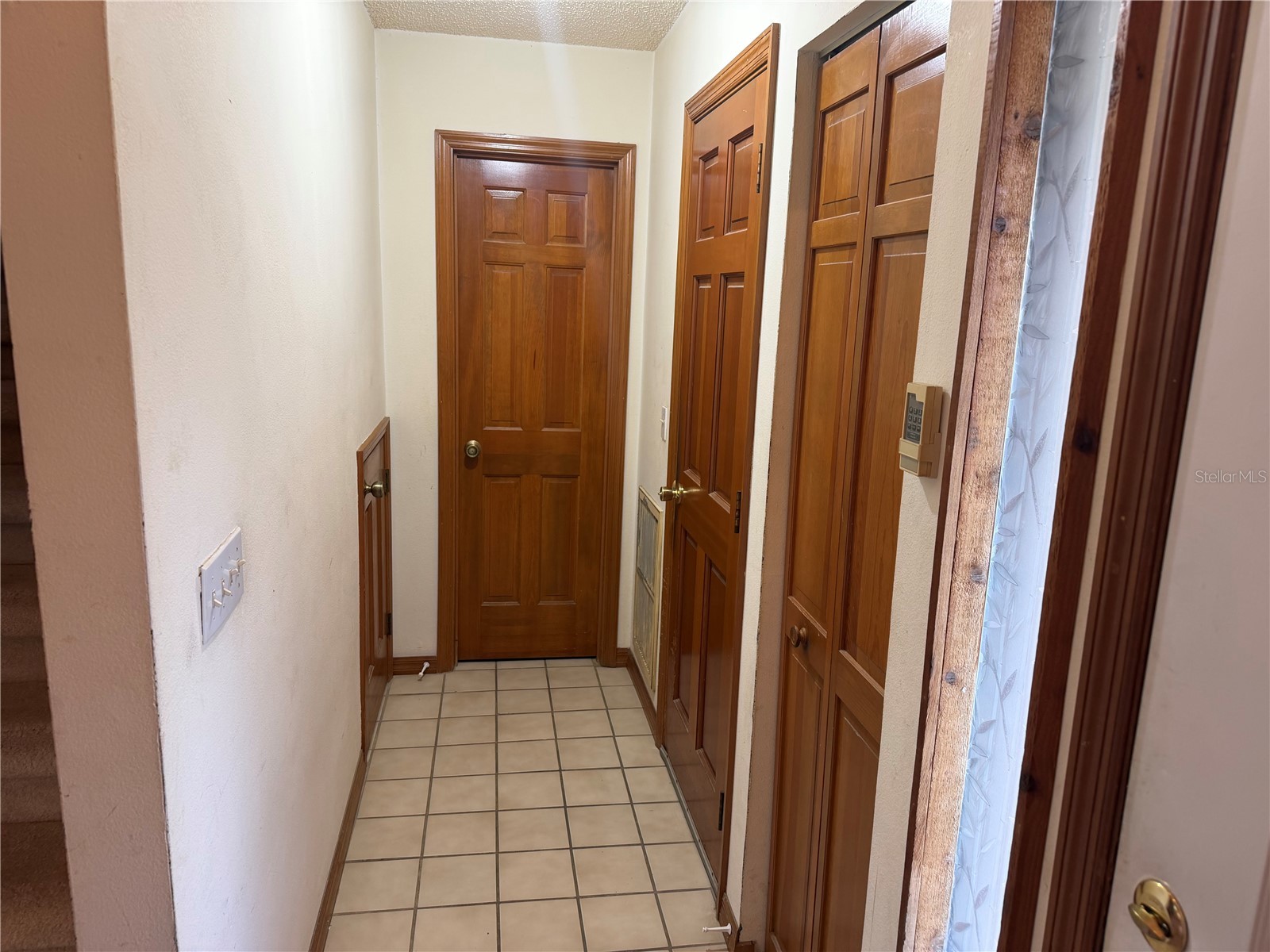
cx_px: 635
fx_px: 881
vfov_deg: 56.8
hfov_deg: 71.6
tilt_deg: -11.8
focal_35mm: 24
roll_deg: -1.5
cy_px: 476
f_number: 1.78
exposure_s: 1/60
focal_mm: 6.76
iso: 125
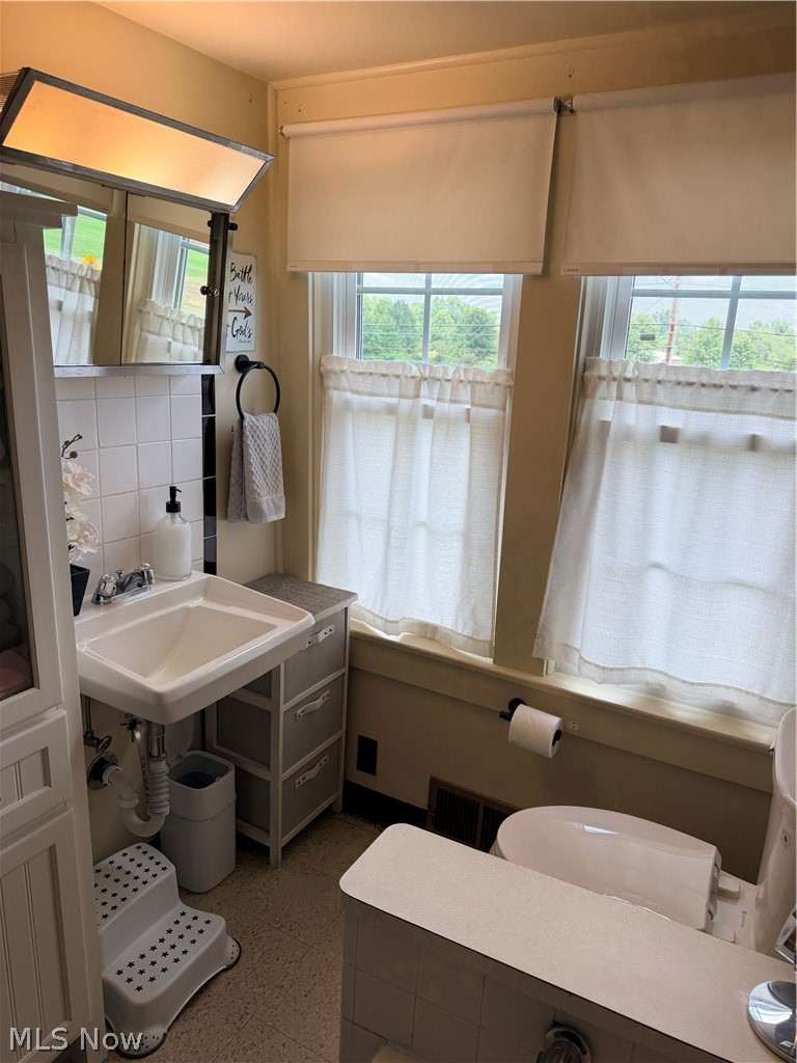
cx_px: 398
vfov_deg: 71.6
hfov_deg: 56.8
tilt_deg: -13.7
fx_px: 737
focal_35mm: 24
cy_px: 532
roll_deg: -3.4
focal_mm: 6.76
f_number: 1.78
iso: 100
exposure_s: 1/303
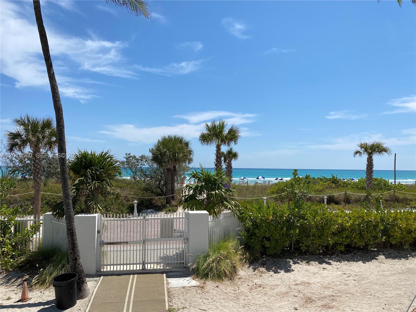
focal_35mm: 26
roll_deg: -1.3
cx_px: 208
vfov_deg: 53.1
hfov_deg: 67.3
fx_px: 312
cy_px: 156
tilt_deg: +1.8
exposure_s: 1/5025
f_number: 1.8
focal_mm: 4.25
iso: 32
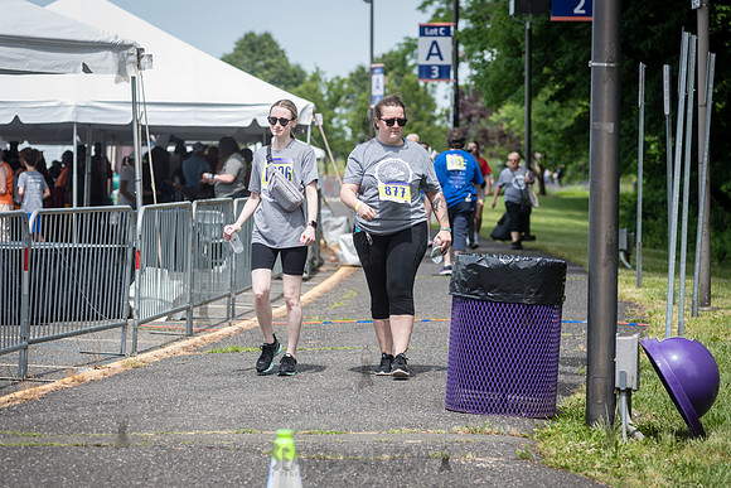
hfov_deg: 15.2
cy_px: 244
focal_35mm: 135
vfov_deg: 10.2
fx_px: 2742
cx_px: 366
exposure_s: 1/800
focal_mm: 135
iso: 250
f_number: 4.5
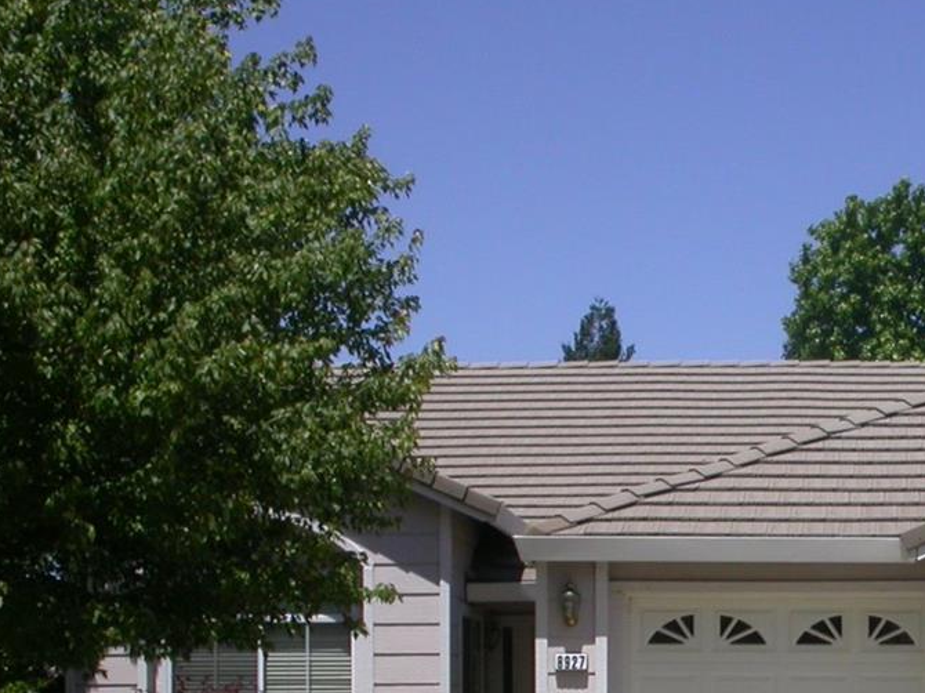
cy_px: 718
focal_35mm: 94
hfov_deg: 20.3
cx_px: 896
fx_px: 2511
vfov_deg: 15.4
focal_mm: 8.7
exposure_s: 1/452
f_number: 7.7
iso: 100
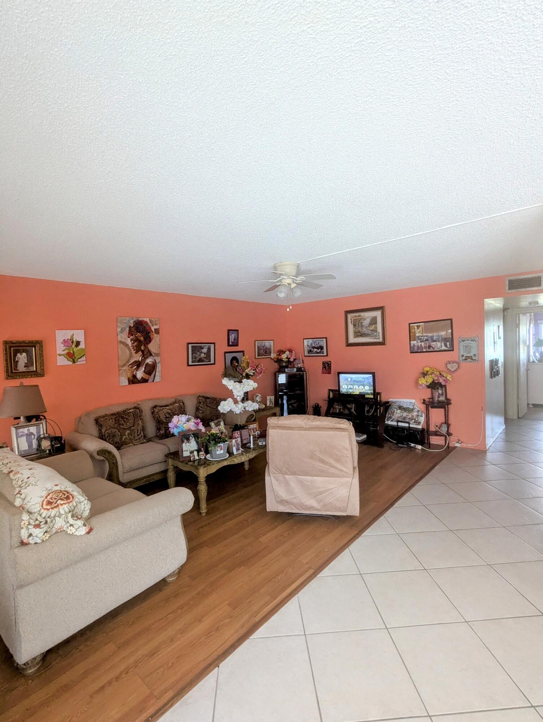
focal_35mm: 16
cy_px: 361
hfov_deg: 78.2
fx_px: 334
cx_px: 272
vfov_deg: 94.4
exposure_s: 1/23.8
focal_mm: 2.35
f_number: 2.2
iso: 155
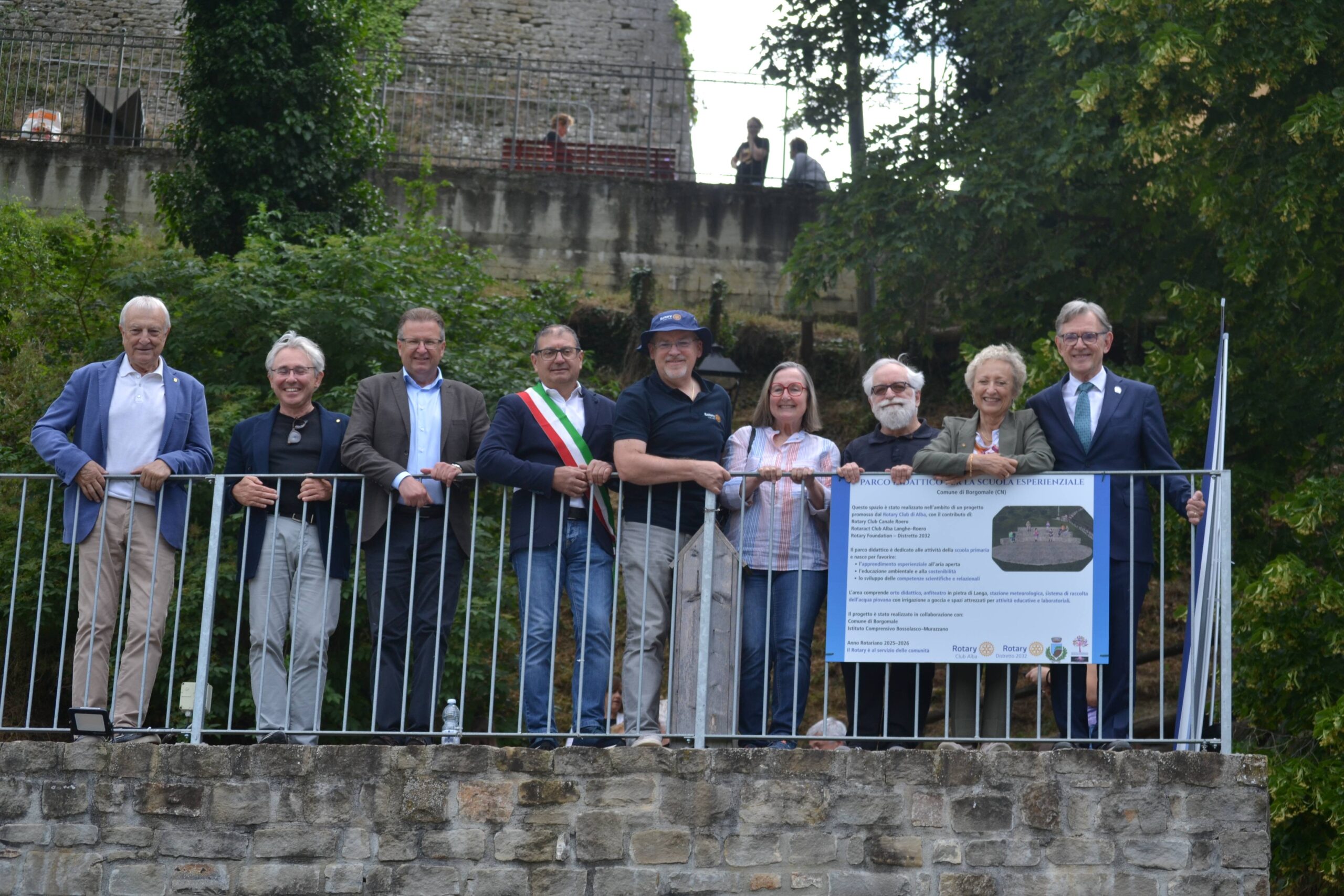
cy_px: 448
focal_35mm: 82
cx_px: 672
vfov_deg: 16.6
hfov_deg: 24.6
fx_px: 3080
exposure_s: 1/160
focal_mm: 55
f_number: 6.3
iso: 100
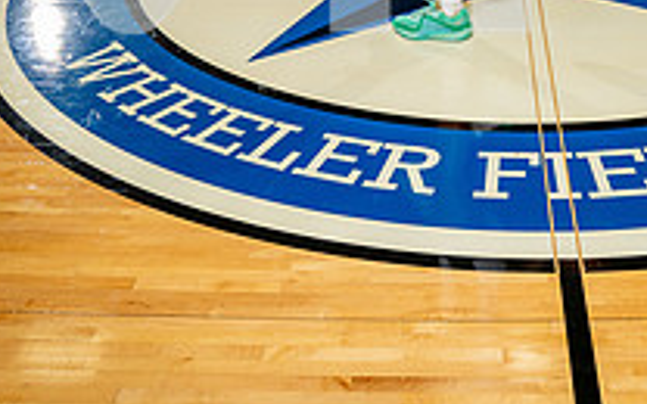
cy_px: -280
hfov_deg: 37.7
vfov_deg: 19.5
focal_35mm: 53
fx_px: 935
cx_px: 442
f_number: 5.6
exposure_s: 1/250
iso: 640
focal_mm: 24
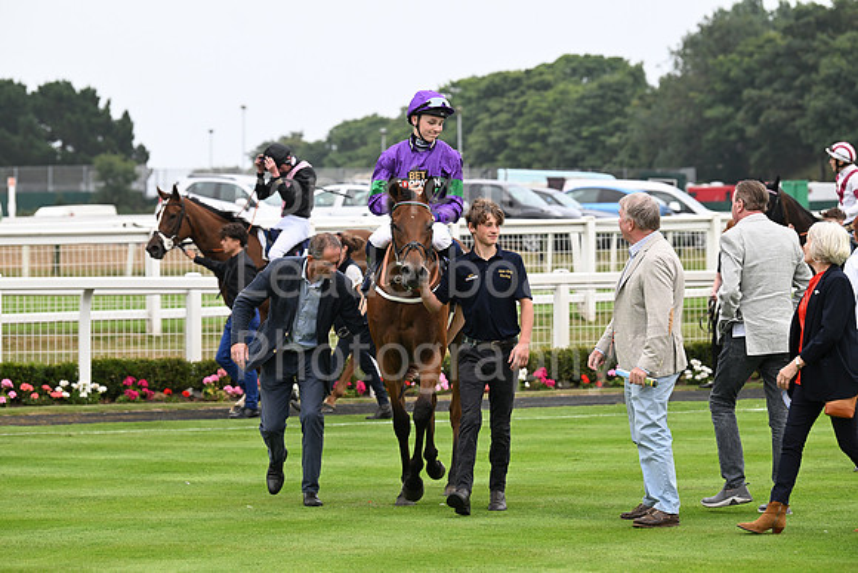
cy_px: 286
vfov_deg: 9.5
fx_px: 3456
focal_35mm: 145
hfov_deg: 14.2
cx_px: 429
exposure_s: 1/320
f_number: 5
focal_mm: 145
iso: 640
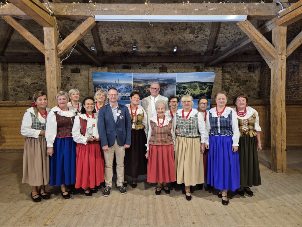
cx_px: 151
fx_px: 201
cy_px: 114
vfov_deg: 58.9
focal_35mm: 23
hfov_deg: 73.9
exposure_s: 1/100
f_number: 1.8
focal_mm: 5.4
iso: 250
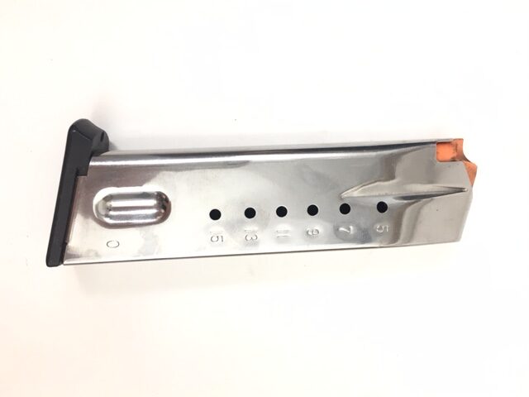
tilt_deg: -81.6
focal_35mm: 29
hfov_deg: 61.7
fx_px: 443
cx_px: 264
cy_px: 198
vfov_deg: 48.2
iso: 50
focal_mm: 4.15
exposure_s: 1/30
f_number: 2.2
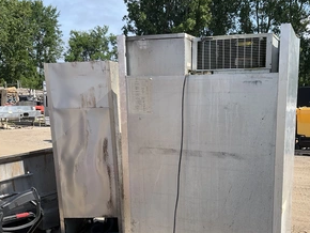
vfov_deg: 35.7
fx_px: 359
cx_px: 189
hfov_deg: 46.4
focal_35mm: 40
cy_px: 155
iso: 25
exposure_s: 1/1342
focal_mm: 3
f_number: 1.8
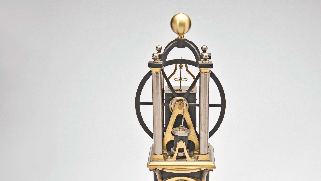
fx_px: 757
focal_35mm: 89
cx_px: 191
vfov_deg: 13.6
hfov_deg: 23.9
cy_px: 126
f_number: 20
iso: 200
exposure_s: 1/80
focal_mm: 68
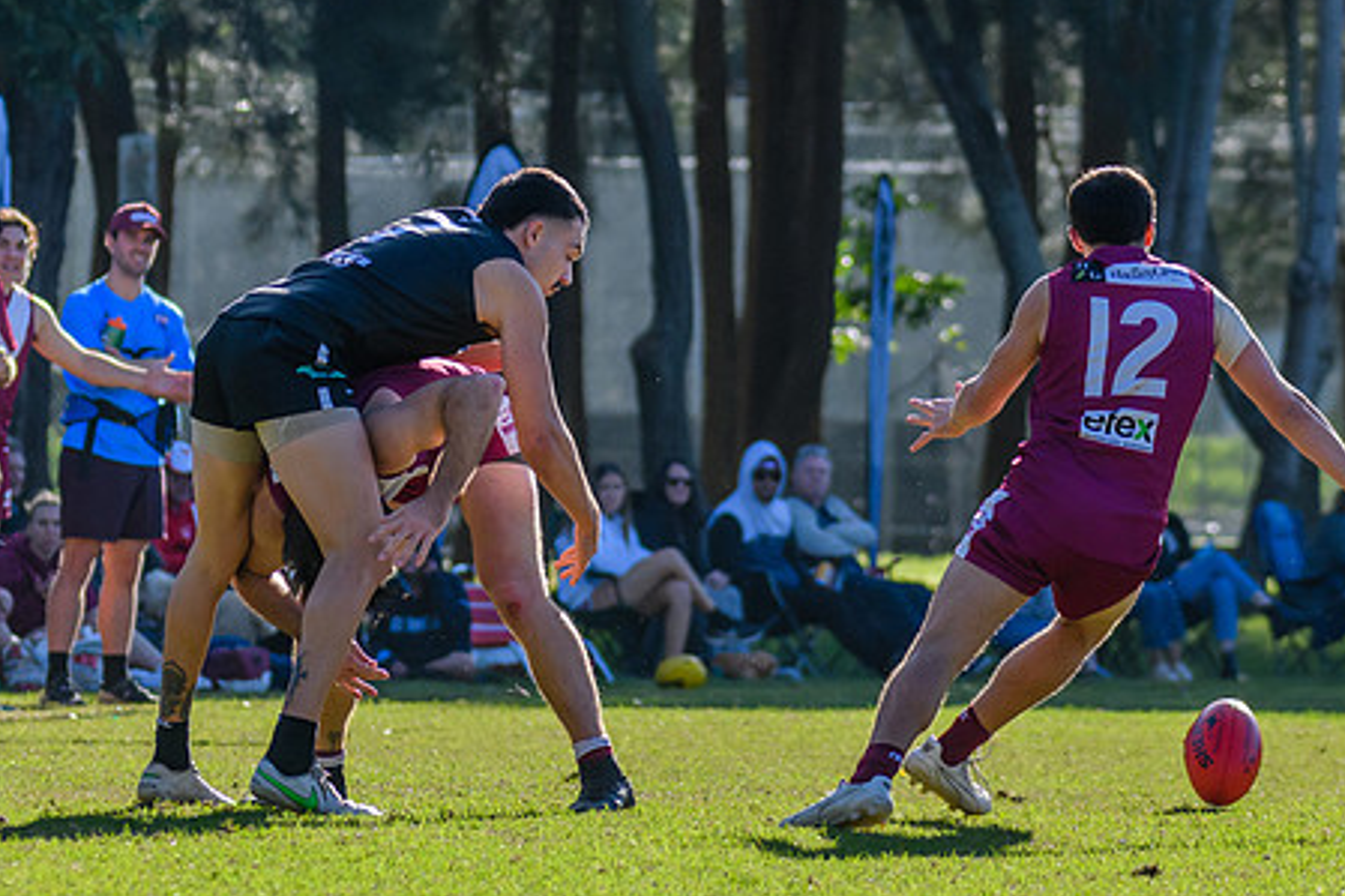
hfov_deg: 4.9
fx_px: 15872
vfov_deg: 3.2
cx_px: 599
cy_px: 415
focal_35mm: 425
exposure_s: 1/2500
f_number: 5
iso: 800
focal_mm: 170
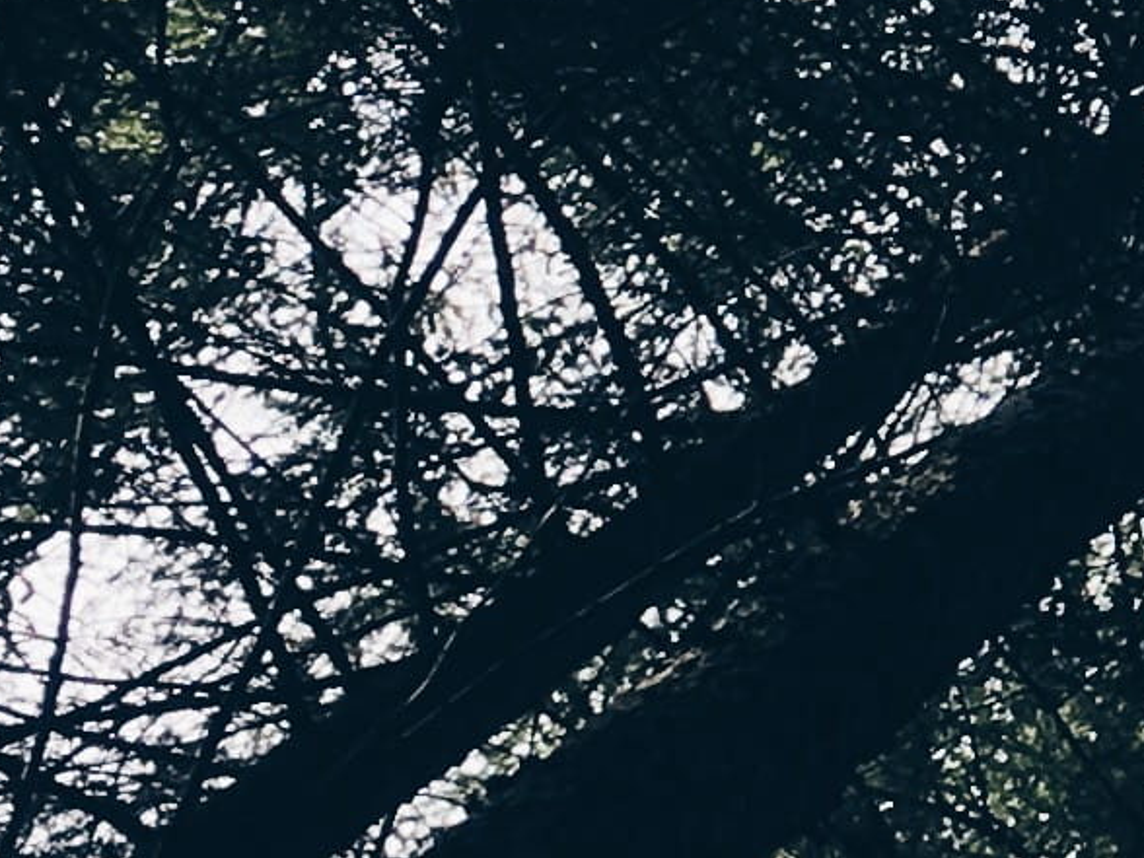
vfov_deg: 7.3
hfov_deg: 9.3
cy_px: -605
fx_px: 6577
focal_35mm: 199
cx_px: 2341
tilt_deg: +88.7
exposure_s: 1/484
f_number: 2.2
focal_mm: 4.15
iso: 25
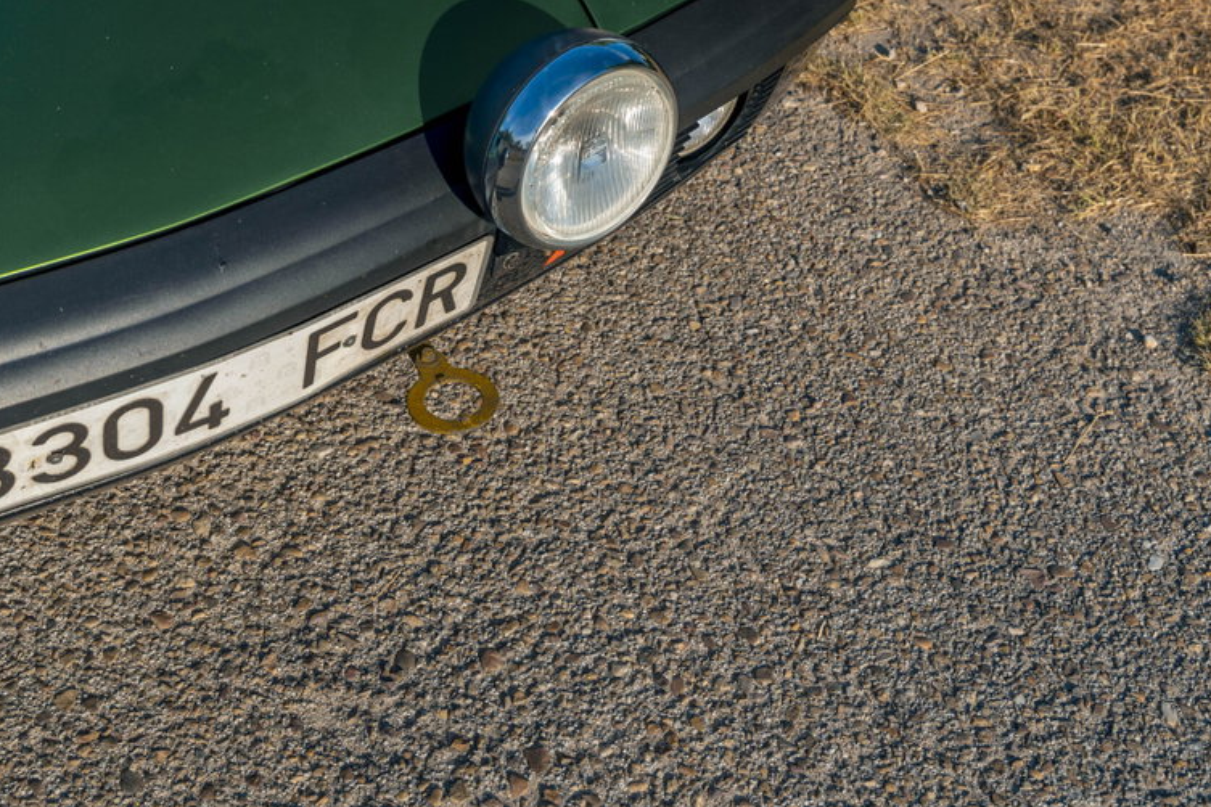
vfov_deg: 24.8
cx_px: 606
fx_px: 1770
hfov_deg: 37.8
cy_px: 62
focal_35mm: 53
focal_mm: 34.4
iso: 100
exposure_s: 1/400
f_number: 5
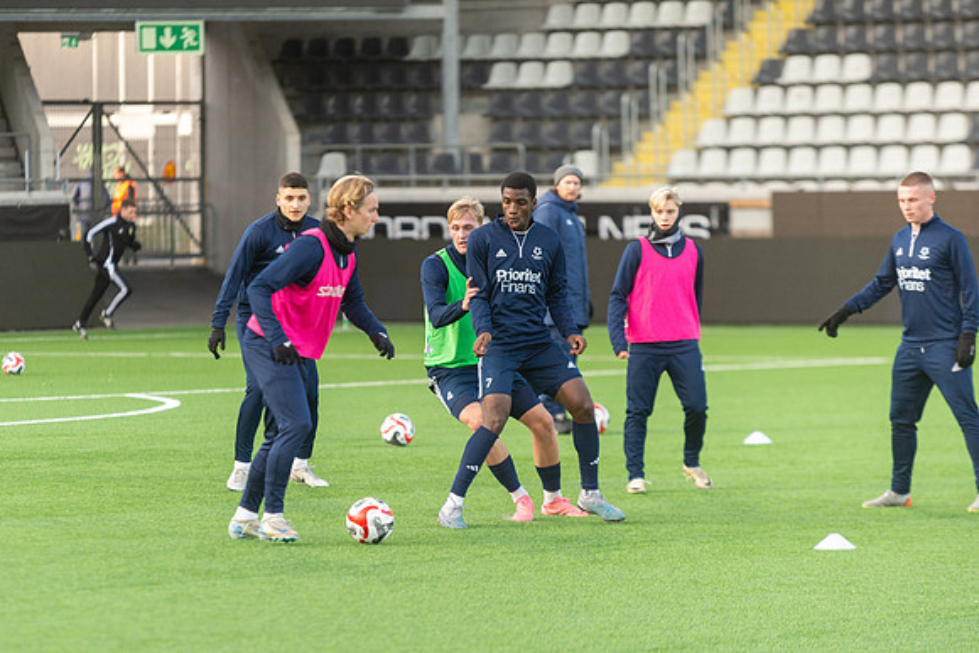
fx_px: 6538
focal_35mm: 240
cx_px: 398
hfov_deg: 8.6
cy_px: 386
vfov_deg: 5.7
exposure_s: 1/1600
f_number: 2.8
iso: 2000
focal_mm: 200
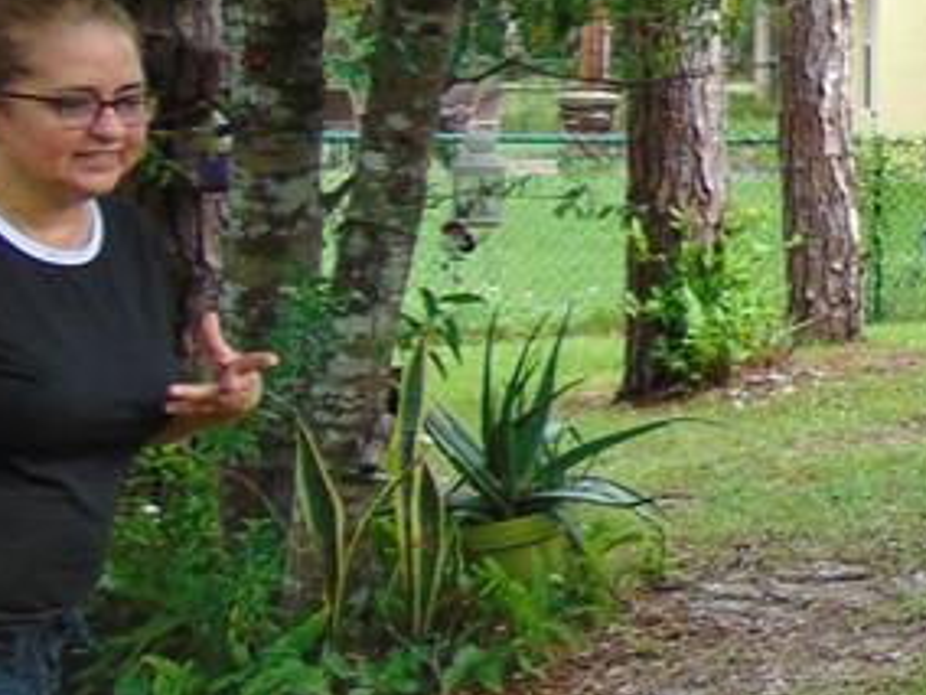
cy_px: 235
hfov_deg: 17.8
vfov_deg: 16.4
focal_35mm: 90
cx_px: 1627
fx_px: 2408
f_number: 3
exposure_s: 1/160
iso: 80
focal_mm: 4.5
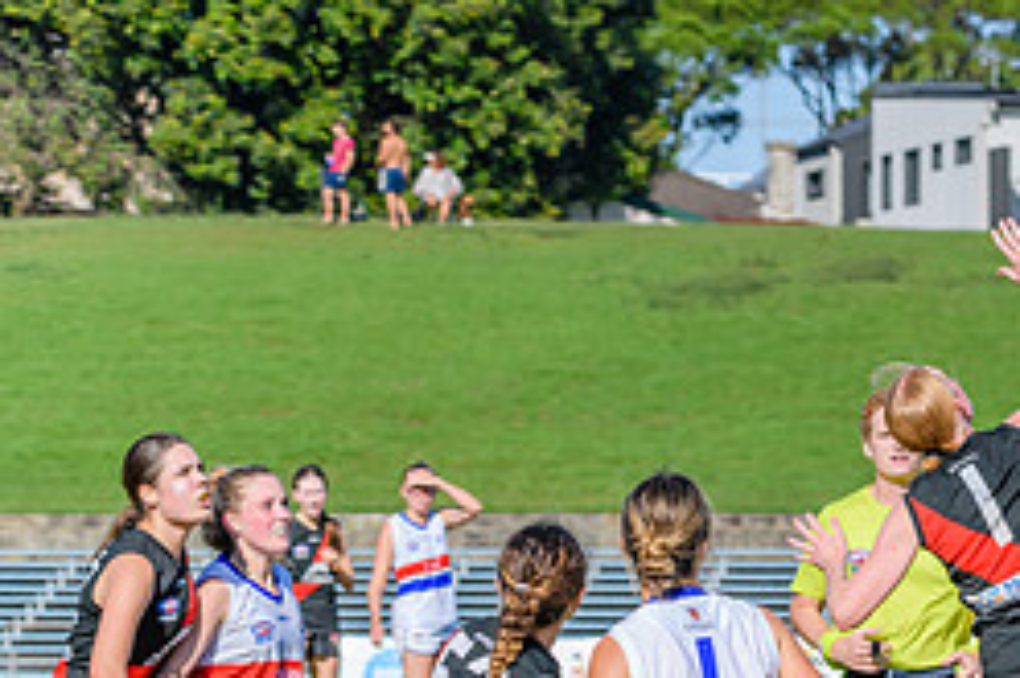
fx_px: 9938
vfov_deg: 3.9
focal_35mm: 351
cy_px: 590
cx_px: 1156
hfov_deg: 5.9
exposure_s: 1/1600
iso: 640
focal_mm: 150
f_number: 9
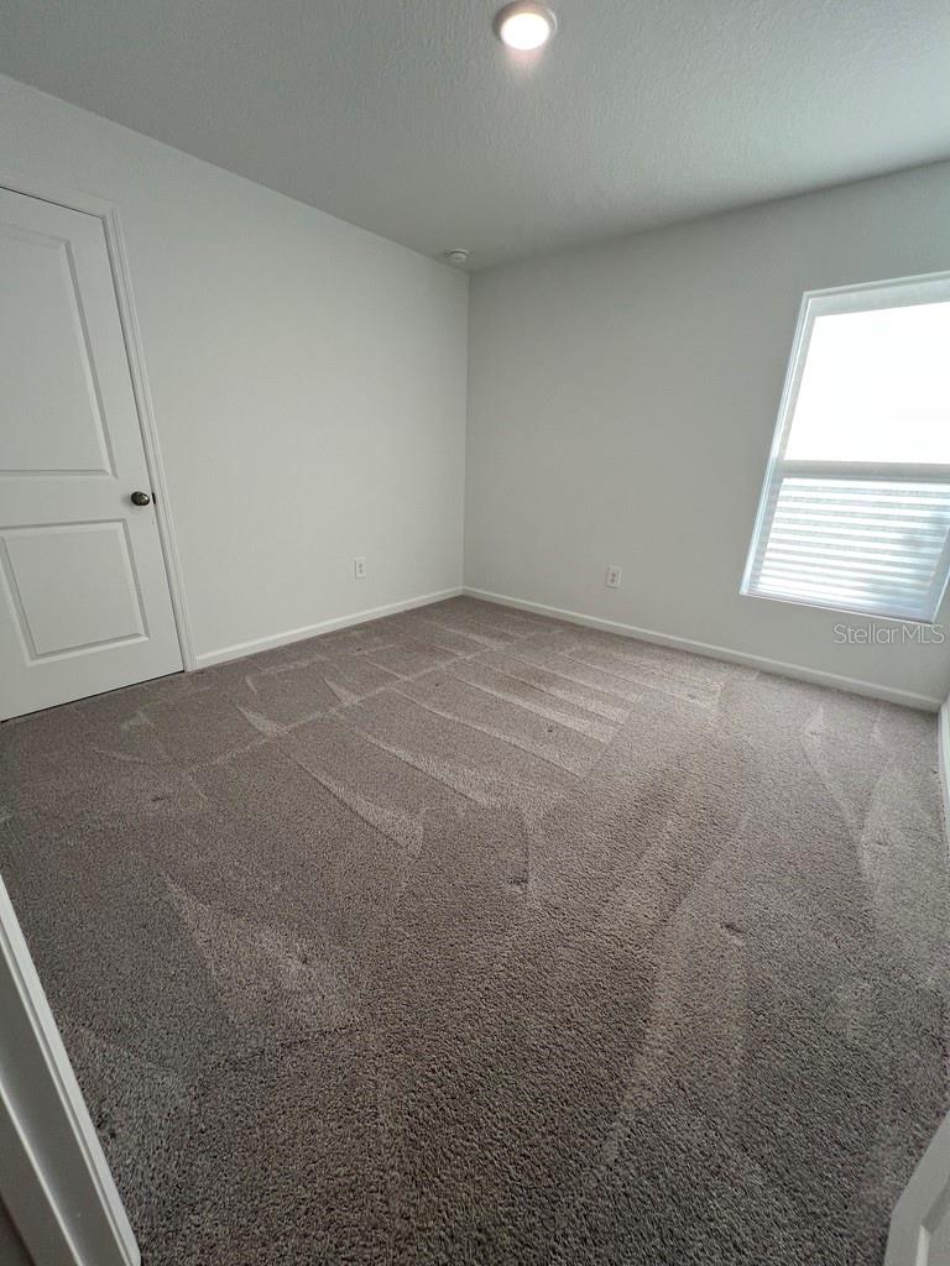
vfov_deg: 106.2
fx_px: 476
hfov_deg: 89.9
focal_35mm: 13
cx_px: 475
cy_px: 633
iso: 80
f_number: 1.8
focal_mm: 1.57
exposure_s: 1/120
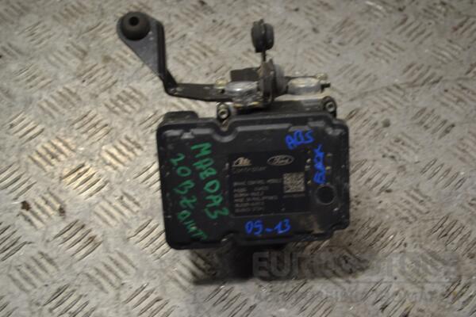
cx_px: 238
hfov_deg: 33.4
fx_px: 793
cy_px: 158
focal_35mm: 60
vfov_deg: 22.6
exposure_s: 1/30
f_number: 5.3
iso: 110
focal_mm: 40
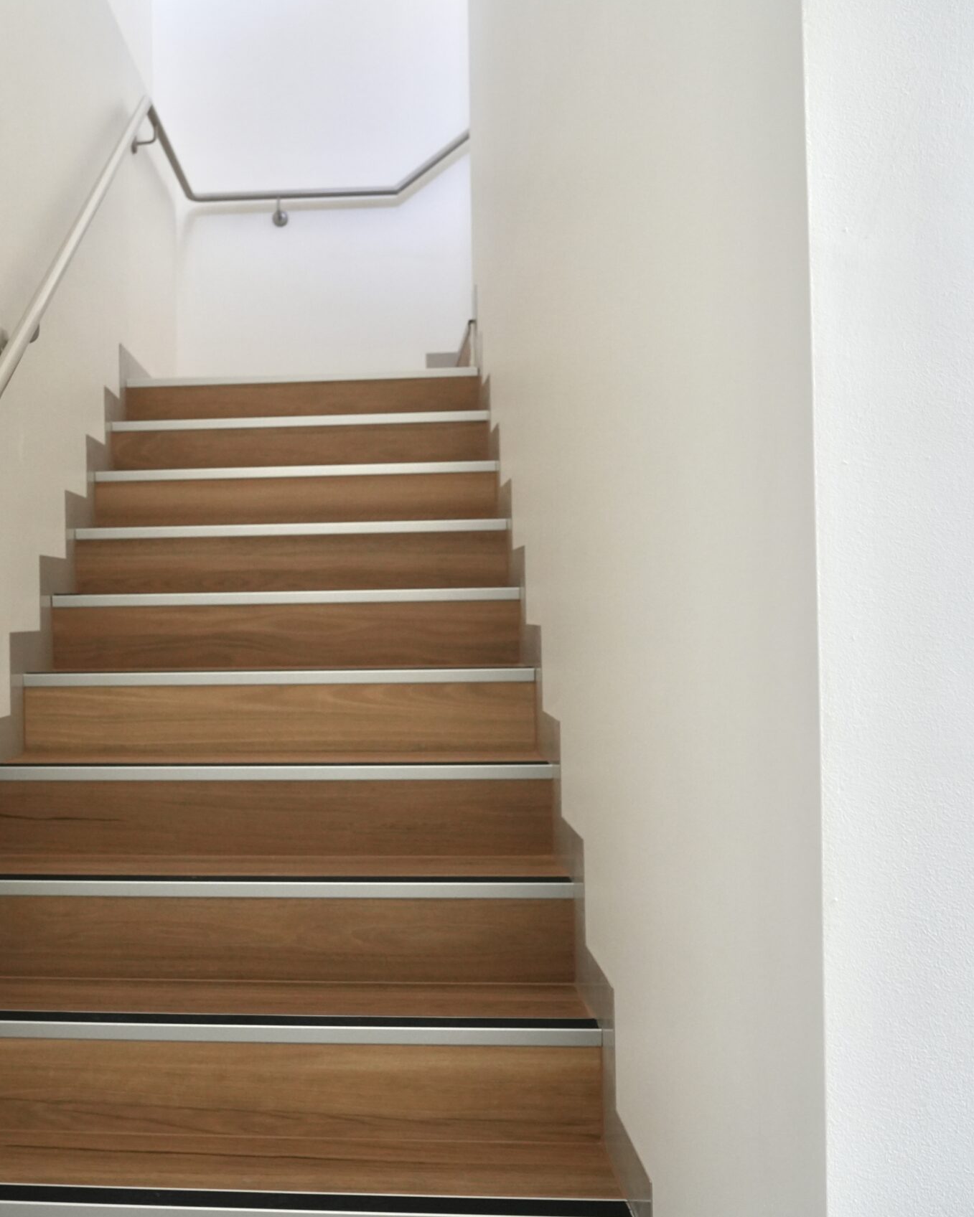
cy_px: 606
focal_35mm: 34
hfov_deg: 42.1
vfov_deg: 52.8
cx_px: 253
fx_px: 1225
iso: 2000
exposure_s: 1/30
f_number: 4
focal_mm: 24
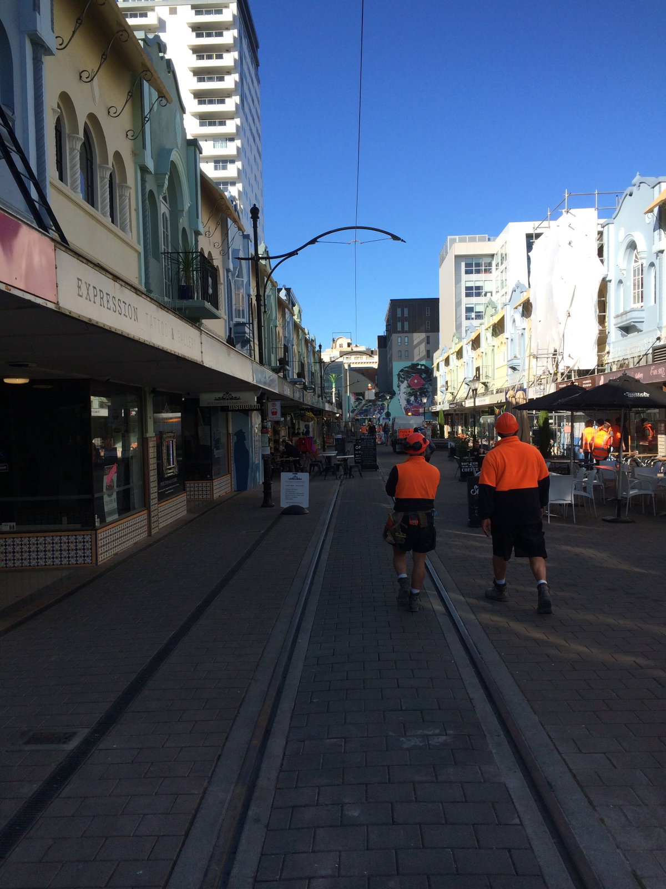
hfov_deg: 48.2
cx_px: 333
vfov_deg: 61.7
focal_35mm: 29
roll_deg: +0.4
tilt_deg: -7.1
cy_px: 444
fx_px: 744
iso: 32
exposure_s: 1/1580
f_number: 2.2
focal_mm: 4.15
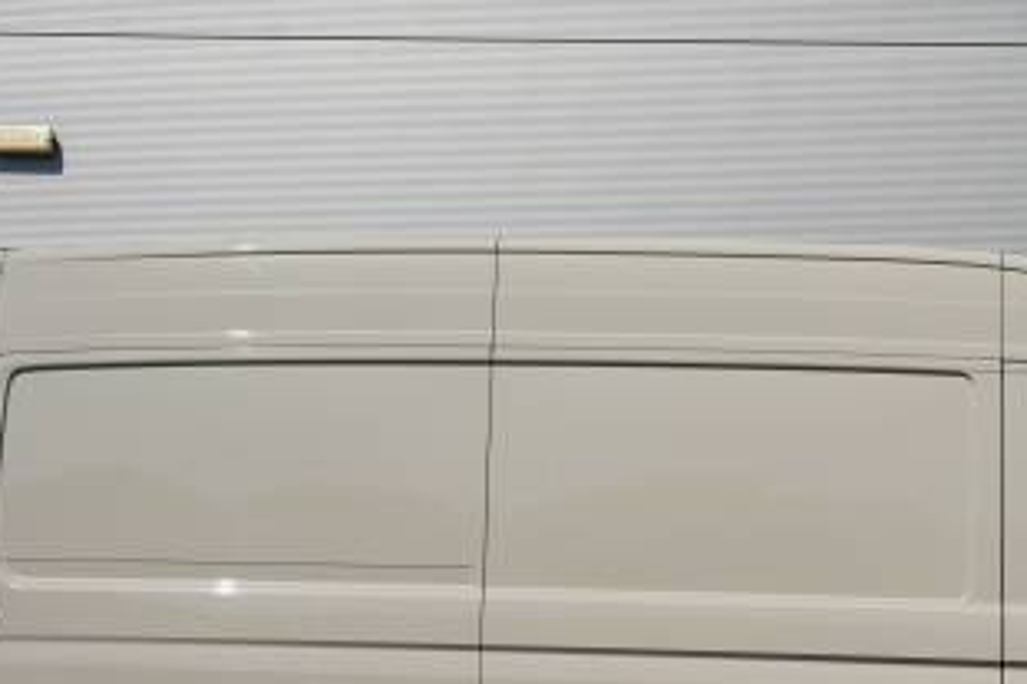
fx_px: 2094
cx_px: 829
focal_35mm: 73
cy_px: 634
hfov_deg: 27.0
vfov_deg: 18.2
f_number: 4.5
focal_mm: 35.7
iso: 100
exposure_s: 1/640
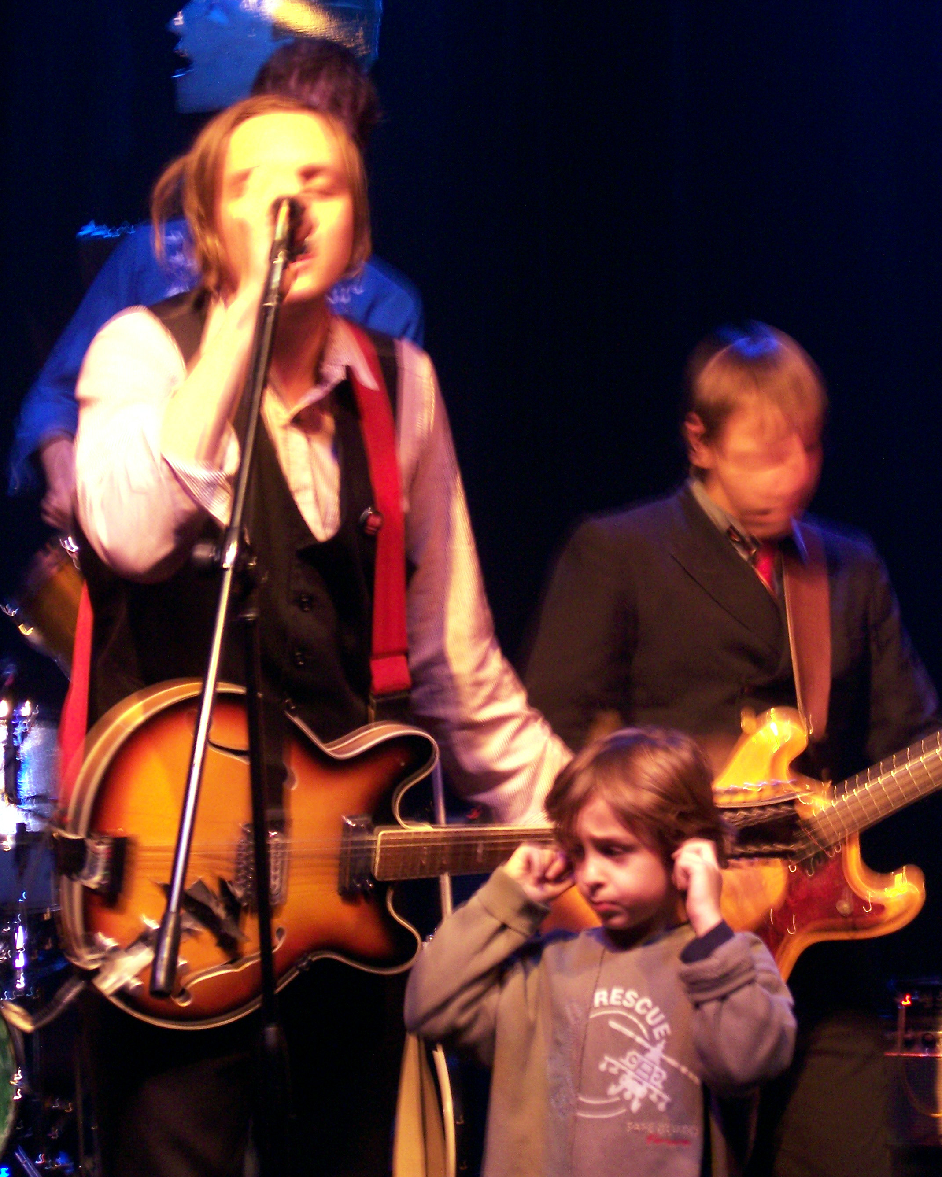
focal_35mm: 122
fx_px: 4251
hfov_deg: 12.6
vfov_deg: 15.8
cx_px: 471
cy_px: 567
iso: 200
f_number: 4.8
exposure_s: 1/8
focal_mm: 24
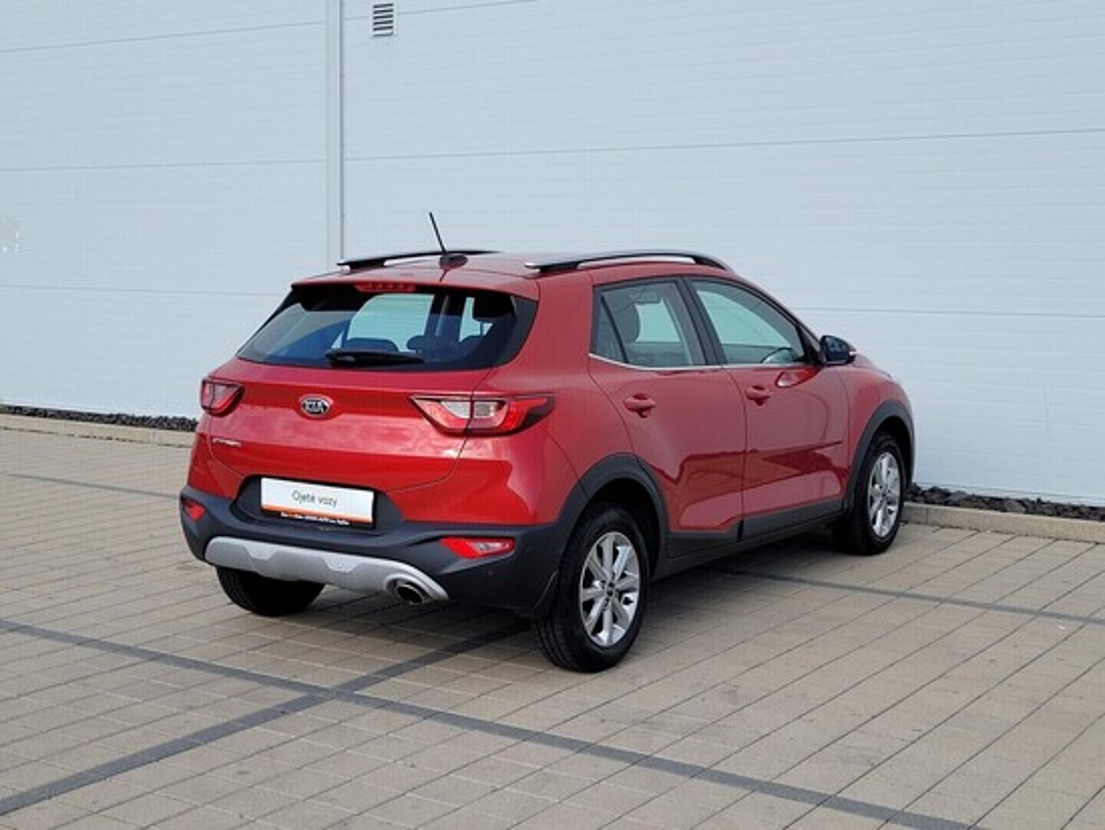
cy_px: 415
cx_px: 552
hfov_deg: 67.3
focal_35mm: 26
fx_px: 830
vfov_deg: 53.1
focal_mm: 5.4
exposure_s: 1/1718
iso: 40
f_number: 1.8
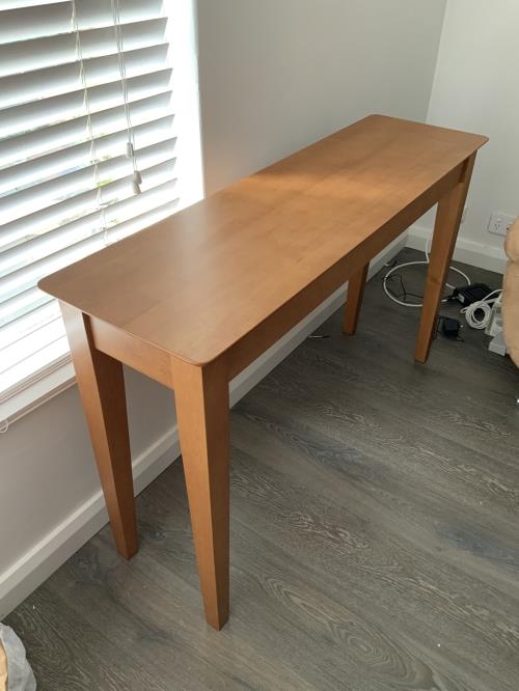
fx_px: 579
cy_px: 346
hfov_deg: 48.3
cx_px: 260
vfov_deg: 61.6
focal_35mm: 29
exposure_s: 1/60
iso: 160
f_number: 1.8
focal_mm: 3
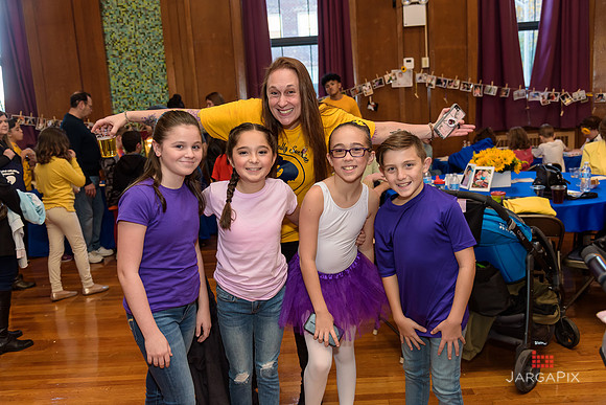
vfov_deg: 41.1
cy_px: 202
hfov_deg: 58.7
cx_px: 303
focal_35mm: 32
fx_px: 539
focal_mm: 32
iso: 1000
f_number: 4
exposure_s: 1/125
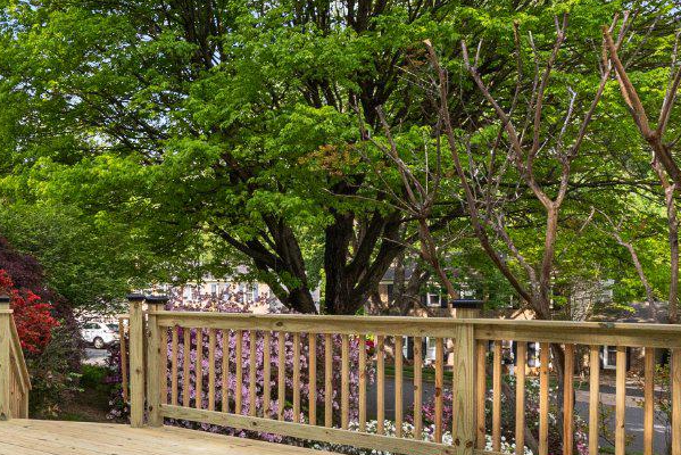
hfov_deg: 39.1
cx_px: -66
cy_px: 313
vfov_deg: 32.3
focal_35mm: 41
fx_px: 776
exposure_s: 1/1250
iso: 800
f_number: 8
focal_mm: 12
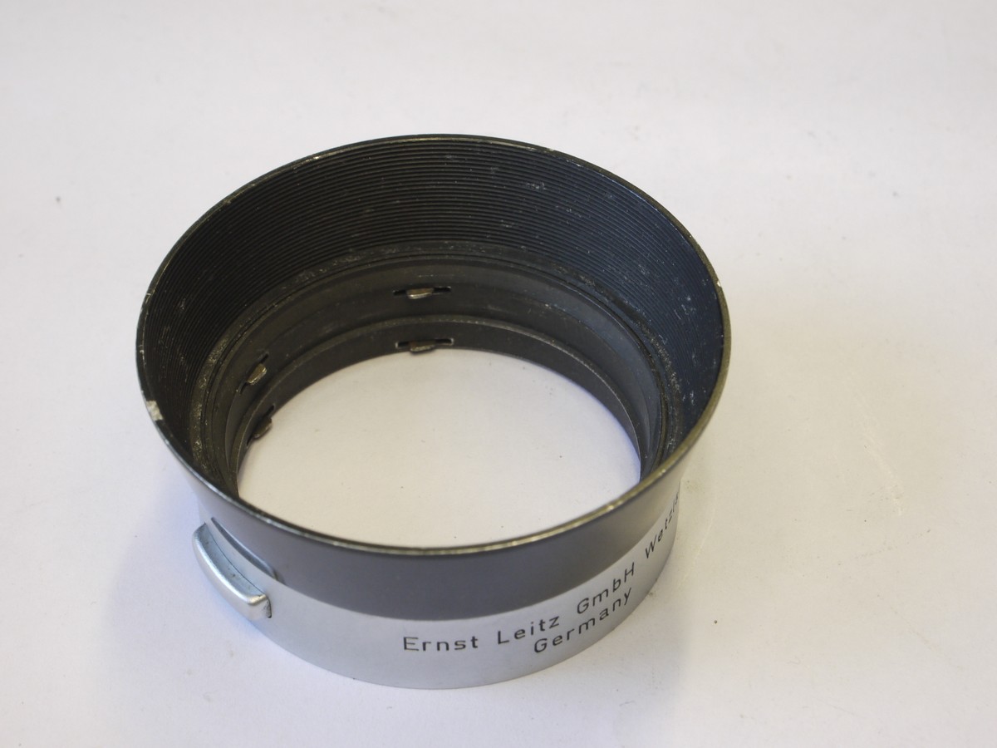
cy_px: 374
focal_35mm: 84
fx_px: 2419
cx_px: 498
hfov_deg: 23.3
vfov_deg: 17.6
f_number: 11
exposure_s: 1/13
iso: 400
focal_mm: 42
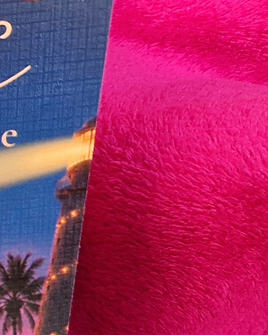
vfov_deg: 14.9
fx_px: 1209
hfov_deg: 9.1
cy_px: 466
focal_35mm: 122
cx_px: -634
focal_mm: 5.4
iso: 200
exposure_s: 1/100
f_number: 1.8
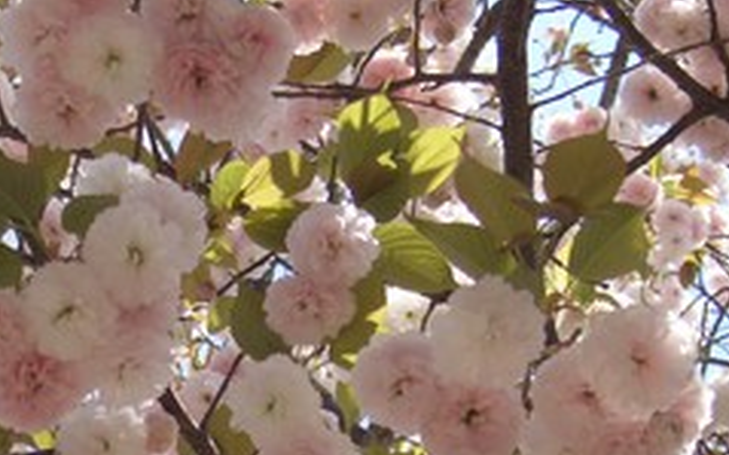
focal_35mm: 138
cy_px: 464
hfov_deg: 15.2
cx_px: 317
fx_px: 2740
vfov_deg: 9.4
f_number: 3.7
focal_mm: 14.2
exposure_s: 1/400
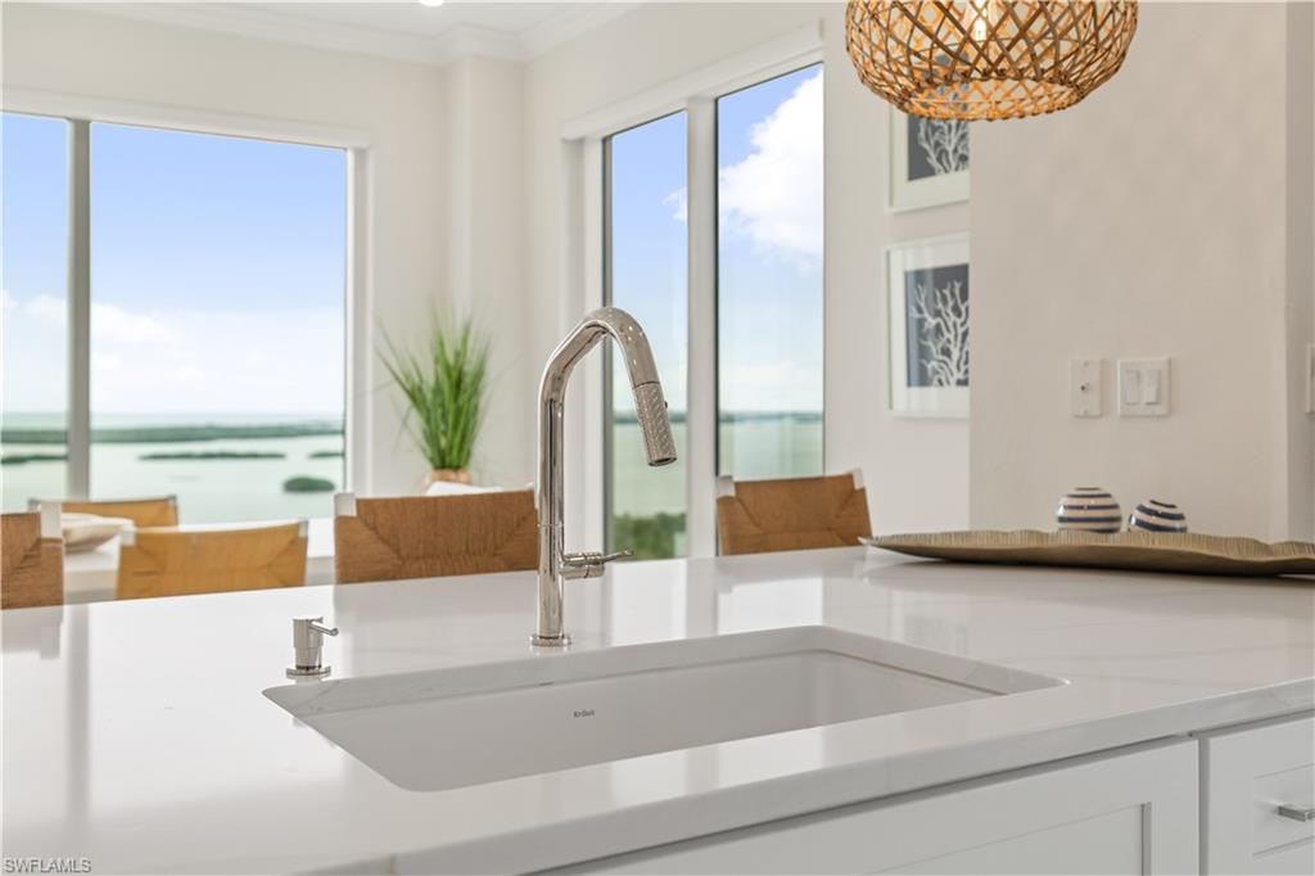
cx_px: 658
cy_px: 438
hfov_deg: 54.4
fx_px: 1278
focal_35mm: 35
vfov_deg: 37.8
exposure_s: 1/200
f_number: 4
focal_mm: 35
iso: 400
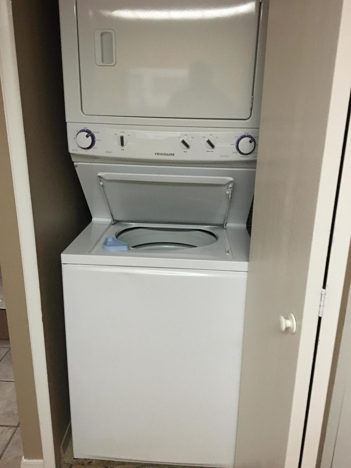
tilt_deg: -17.4
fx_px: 392
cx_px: 176
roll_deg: +1.7
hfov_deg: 48.2
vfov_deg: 61.7
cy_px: 234
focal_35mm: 29
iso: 200
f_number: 2.2
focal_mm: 4.15
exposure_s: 1/30
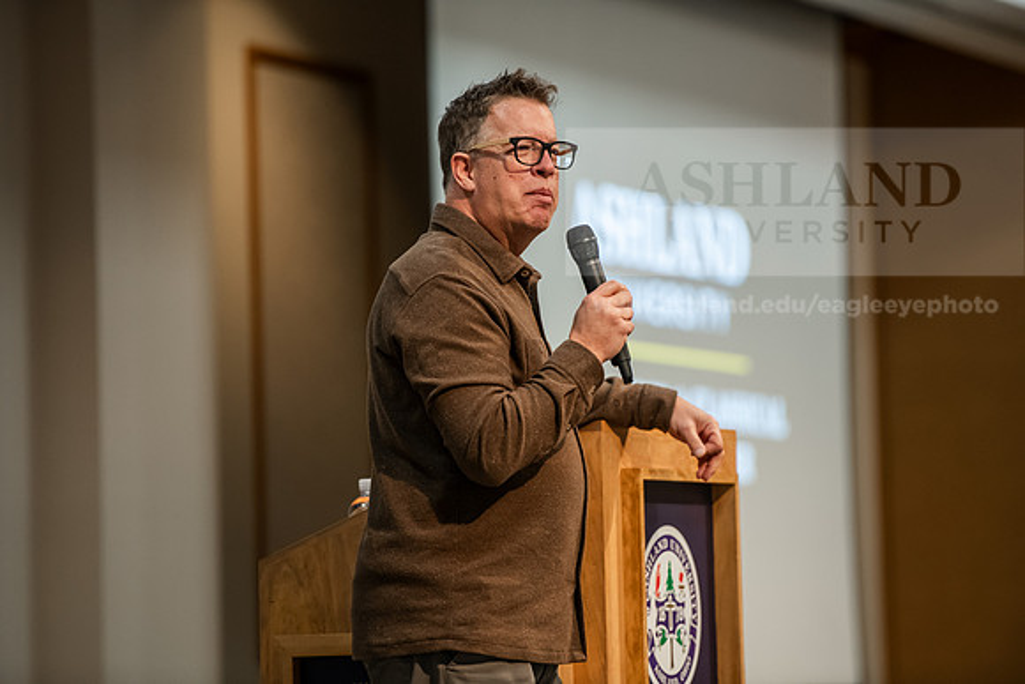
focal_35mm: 200
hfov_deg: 10.3
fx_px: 5696
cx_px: 512
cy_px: 342
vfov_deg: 6.9
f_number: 3.2
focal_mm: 200
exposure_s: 1/200
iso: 1600
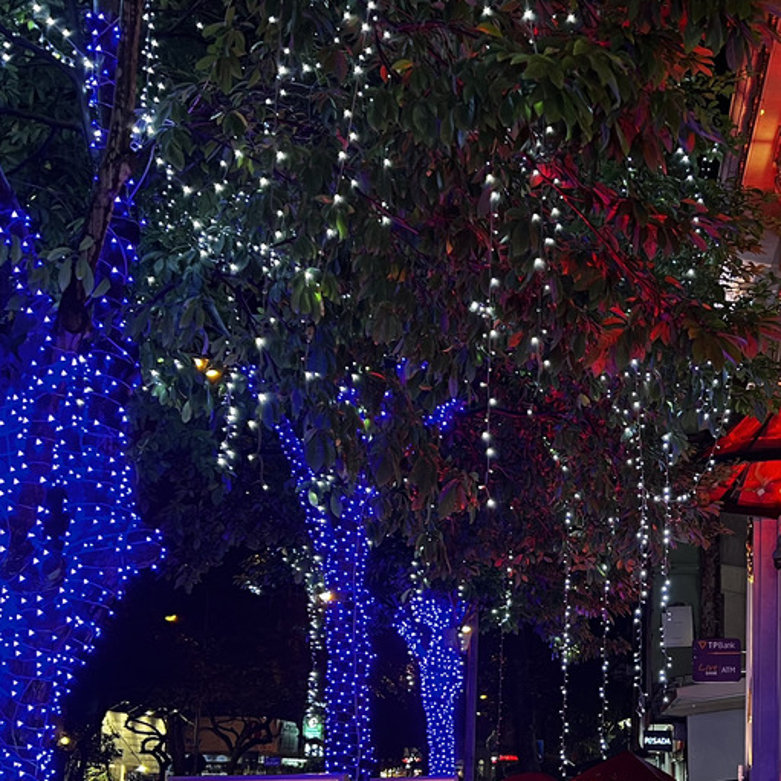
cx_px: 671
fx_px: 1378
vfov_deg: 31.0
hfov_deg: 30.5
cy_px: 604
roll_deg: -0.6
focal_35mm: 54
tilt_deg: +7.8
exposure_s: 1/50
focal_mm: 5.7
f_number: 1.5
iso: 125
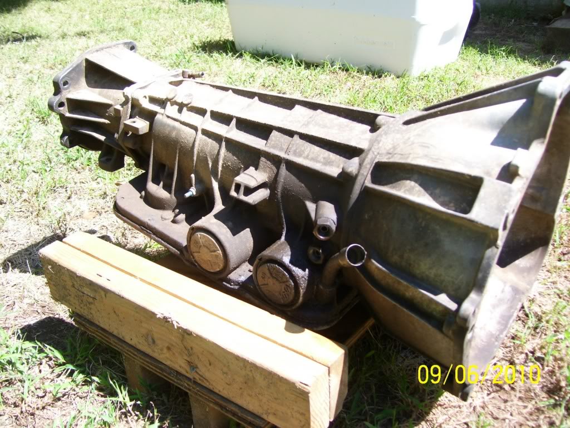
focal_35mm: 37
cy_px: 214
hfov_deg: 50.1
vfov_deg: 38.7
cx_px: 285
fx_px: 609
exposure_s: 1/350
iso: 80
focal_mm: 6
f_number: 2.7
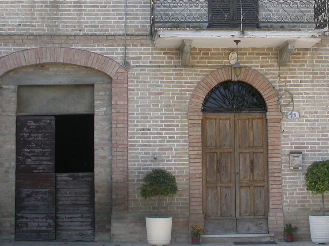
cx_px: 186
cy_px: 35
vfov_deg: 18.2
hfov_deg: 24.4
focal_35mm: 80
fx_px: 760
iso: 100
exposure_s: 1/182
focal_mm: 7.85
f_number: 6
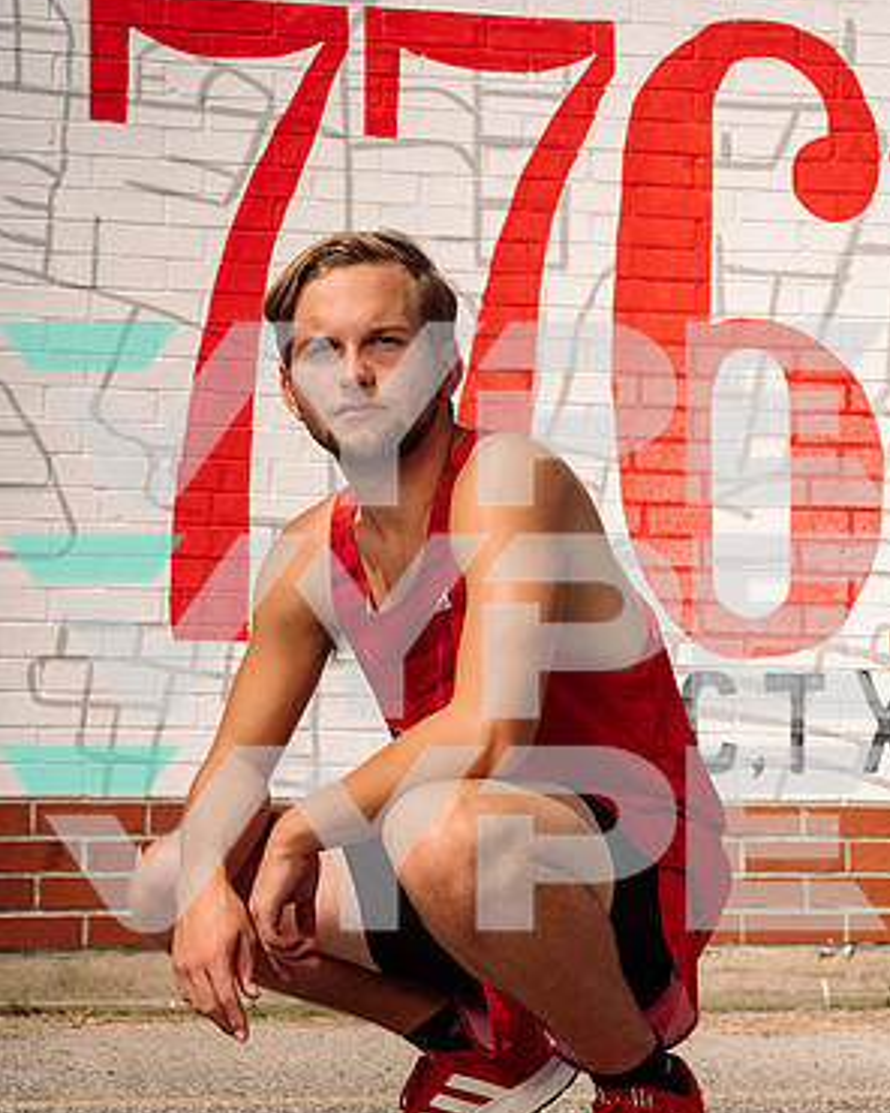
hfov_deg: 21.3
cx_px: 448
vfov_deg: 26.4
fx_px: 2371
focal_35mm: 72
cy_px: 629
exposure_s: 1/250
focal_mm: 63
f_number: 9
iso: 50
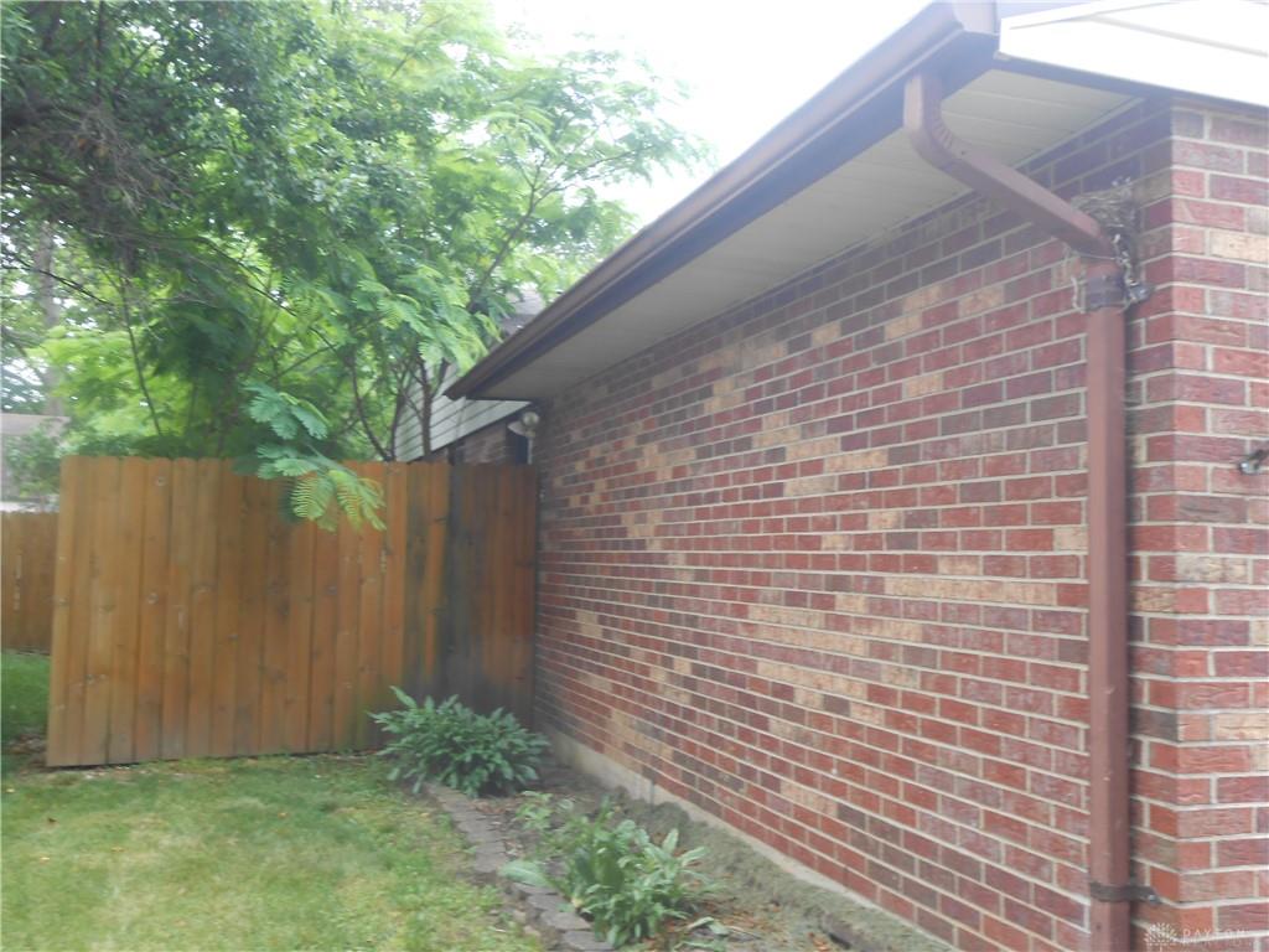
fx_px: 1246
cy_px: 476
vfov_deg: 41.8
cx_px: 634
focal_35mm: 34
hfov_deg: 54.0
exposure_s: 1/30
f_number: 3.9
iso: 80
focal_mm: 6
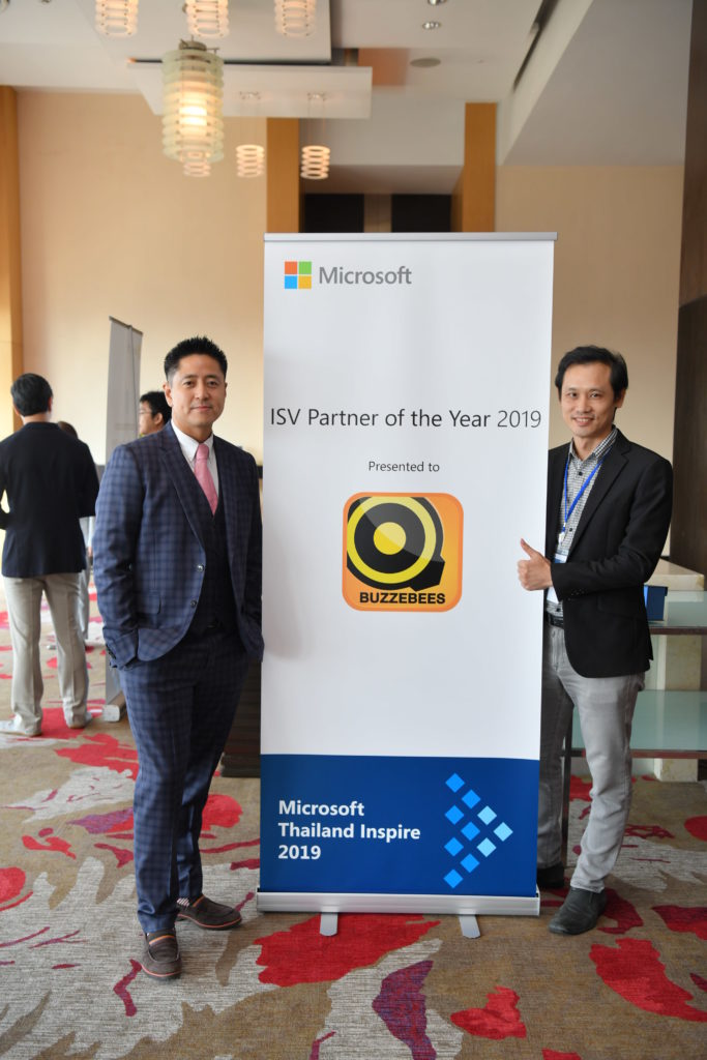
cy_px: 530
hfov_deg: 36.9
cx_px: 354
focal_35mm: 36
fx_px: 1060
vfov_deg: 53.1
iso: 640
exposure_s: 1/200
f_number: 4
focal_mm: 36
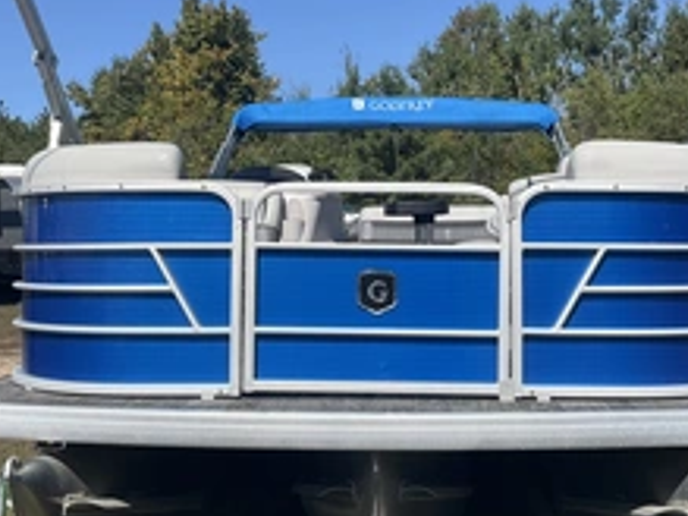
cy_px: 242
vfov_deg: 27.5
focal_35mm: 53
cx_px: 377
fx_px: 1053
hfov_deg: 36.2
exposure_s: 1/2141
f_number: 1.8
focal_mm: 3
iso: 25
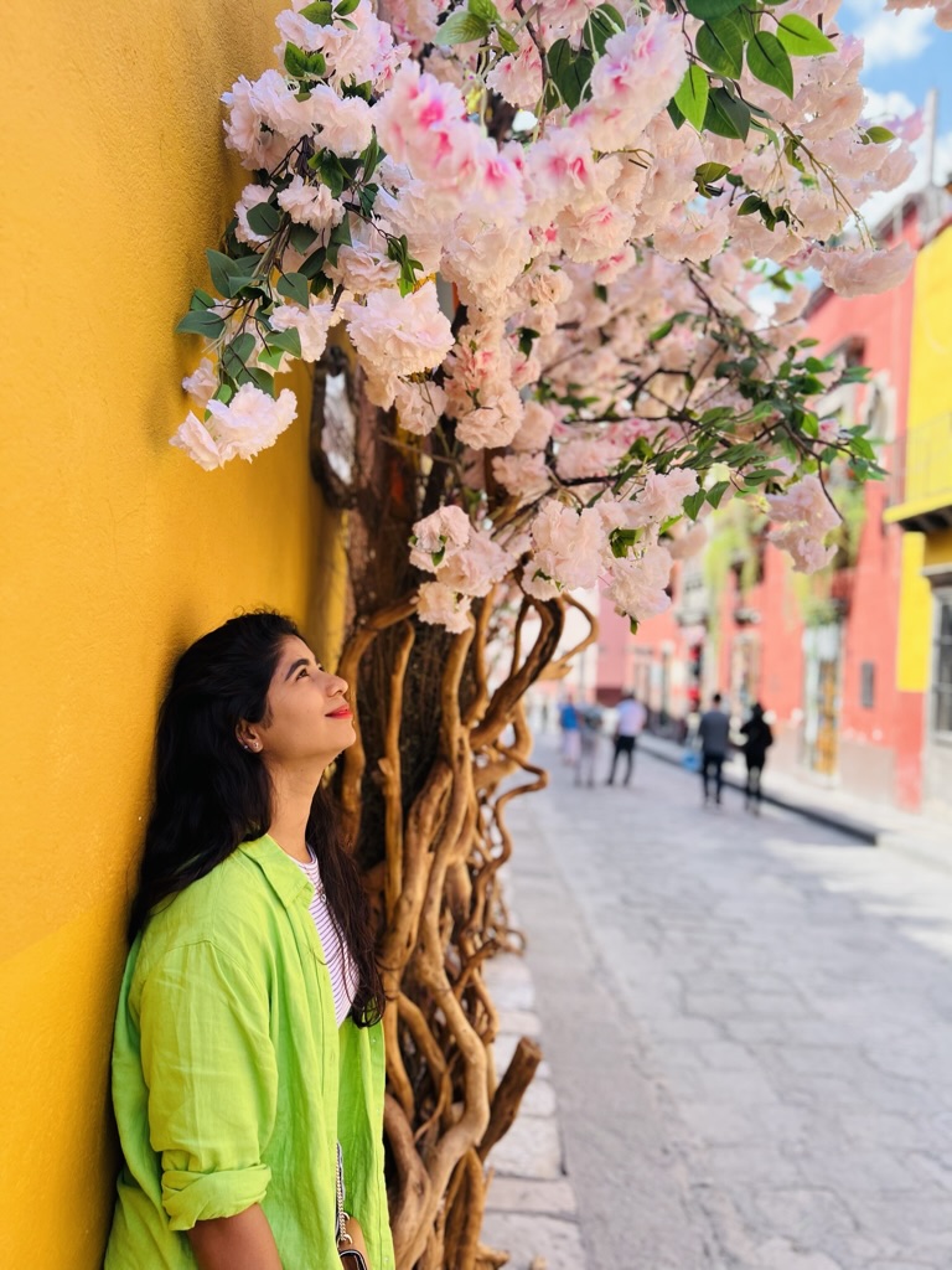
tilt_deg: -1.0
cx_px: 476
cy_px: 635
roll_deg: -2.8
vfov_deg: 67.3
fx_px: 953
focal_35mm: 26
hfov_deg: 53.1
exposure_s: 1/666
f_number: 1.5
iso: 50
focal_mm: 5.7
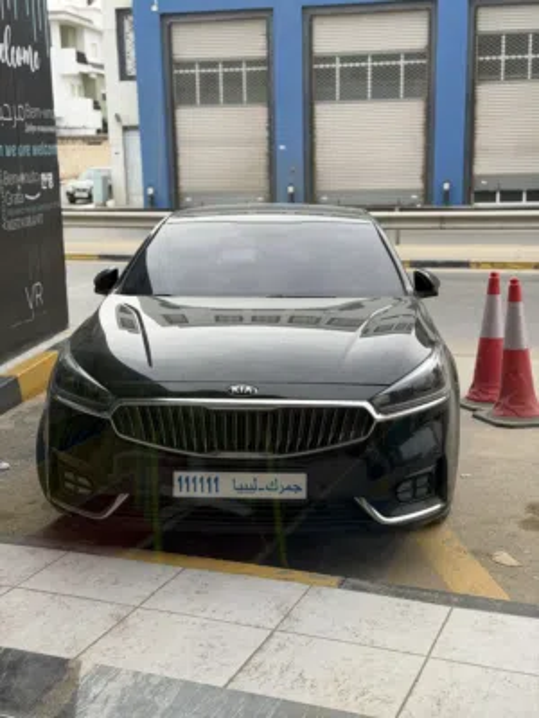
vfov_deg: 39.7
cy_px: 359
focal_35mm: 48
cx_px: 270
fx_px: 997
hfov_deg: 30.3
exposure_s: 1/140
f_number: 1.78
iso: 50
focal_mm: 6.76
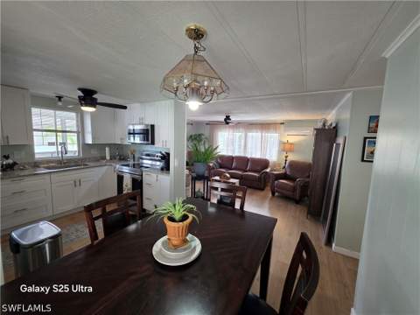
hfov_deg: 106.2
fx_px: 158
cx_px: 210
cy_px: 158
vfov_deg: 89.9
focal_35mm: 13
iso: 250
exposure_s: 1/120
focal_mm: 2.2
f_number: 1.9
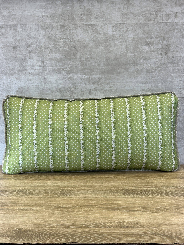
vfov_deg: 39.7
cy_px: 122
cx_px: 92
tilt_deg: -9.2
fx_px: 340
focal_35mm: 48
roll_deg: +0.9
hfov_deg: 30.3
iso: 64
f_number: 1.78
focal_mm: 6.86
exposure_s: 1/139
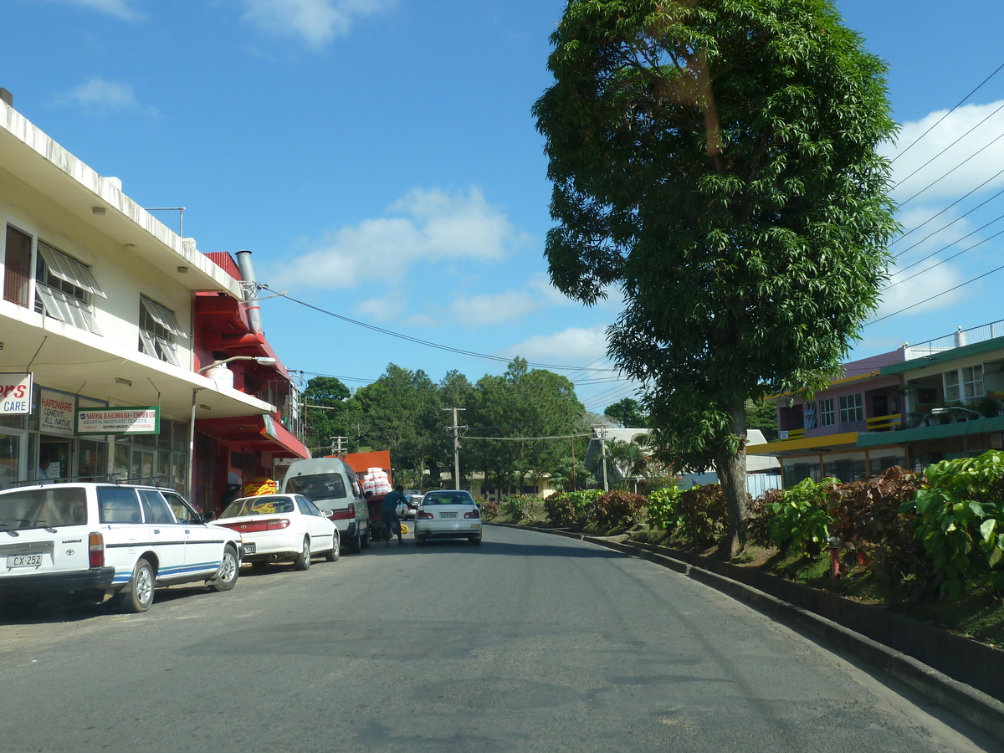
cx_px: 502
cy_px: 376
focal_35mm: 35
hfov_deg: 52.6
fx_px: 1015
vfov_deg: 40.7
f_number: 4
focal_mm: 5.7
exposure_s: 1/400
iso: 80
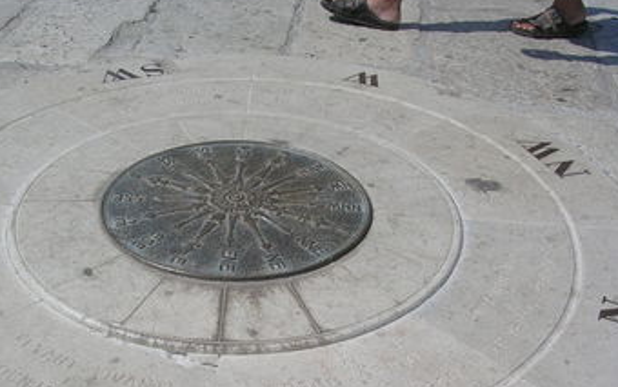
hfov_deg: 35.0
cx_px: 271
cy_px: 307
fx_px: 978
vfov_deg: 22.1
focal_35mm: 58
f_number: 5.6
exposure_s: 1/678
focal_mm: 5.8
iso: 50
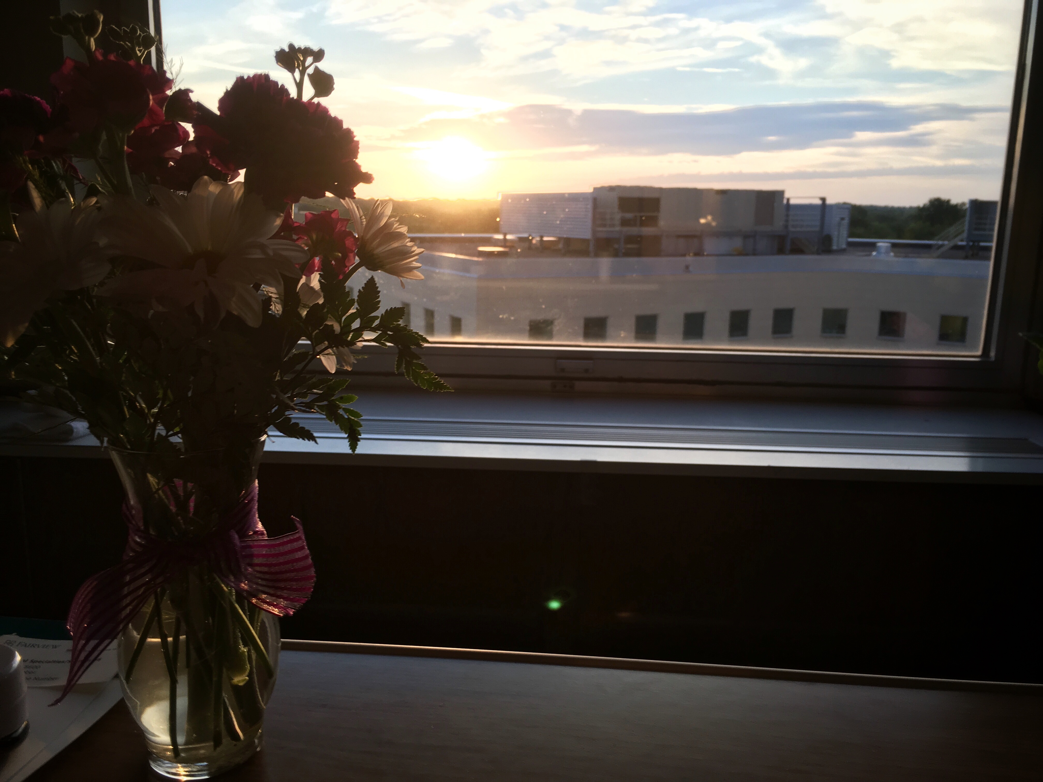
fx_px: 874
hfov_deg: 61.7
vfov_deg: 48.2
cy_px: 391
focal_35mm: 29
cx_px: 522
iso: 25
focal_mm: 4.15
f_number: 2.2
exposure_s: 1/120
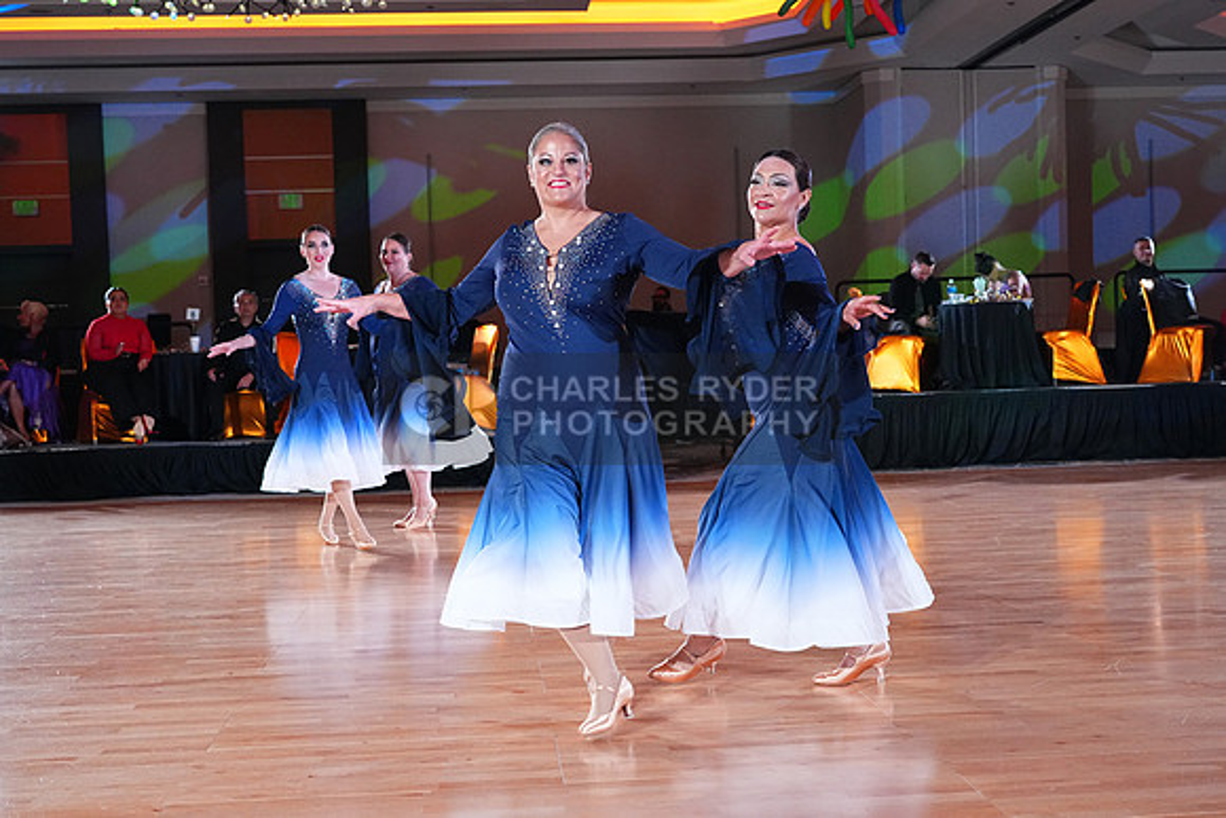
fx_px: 1499
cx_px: 613
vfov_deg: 30.5
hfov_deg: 44.5
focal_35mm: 44
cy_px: 409
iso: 5000
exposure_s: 1/400
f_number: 4.5
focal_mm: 44
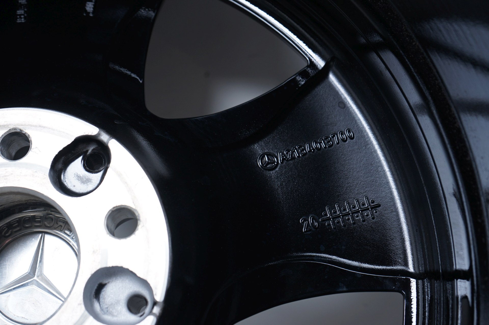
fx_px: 679
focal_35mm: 50
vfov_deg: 27.0
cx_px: 244
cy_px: 162
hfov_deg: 39.6
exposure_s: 1/100
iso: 250
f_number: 7.1
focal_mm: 50
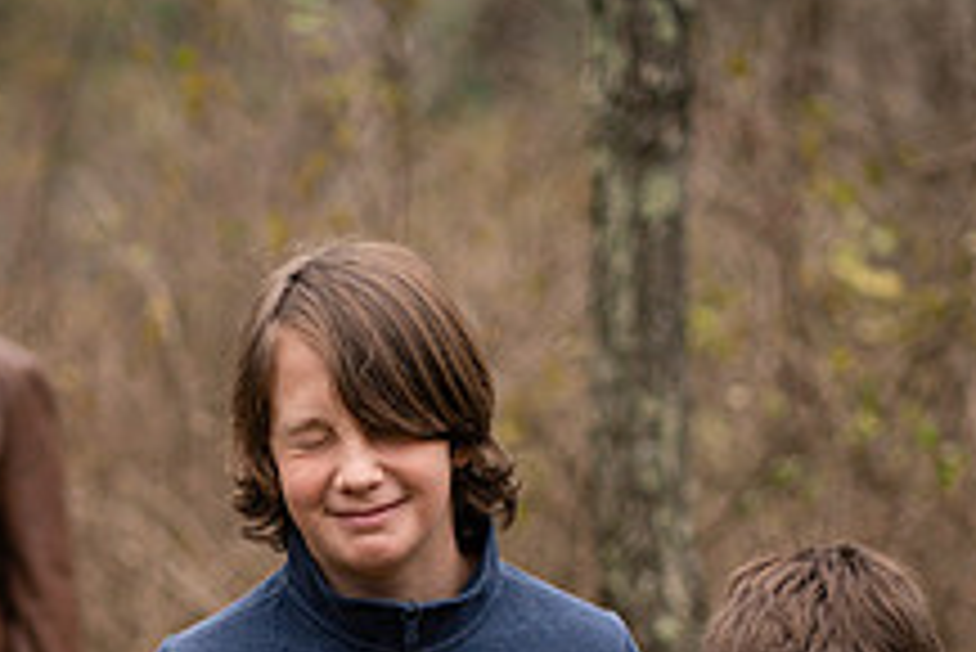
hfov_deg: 9.0
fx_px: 6158
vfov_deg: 6.0
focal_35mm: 227
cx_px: 225
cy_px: 821
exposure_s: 1/800
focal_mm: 85
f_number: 2.2
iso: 320
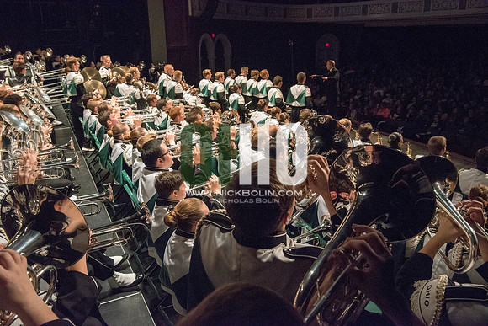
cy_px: 163
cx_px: 244
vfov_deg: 43.6
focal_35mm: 30
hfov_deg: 61.9
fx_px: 407
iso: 4000
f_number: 8
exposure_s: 1/250
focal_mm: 30
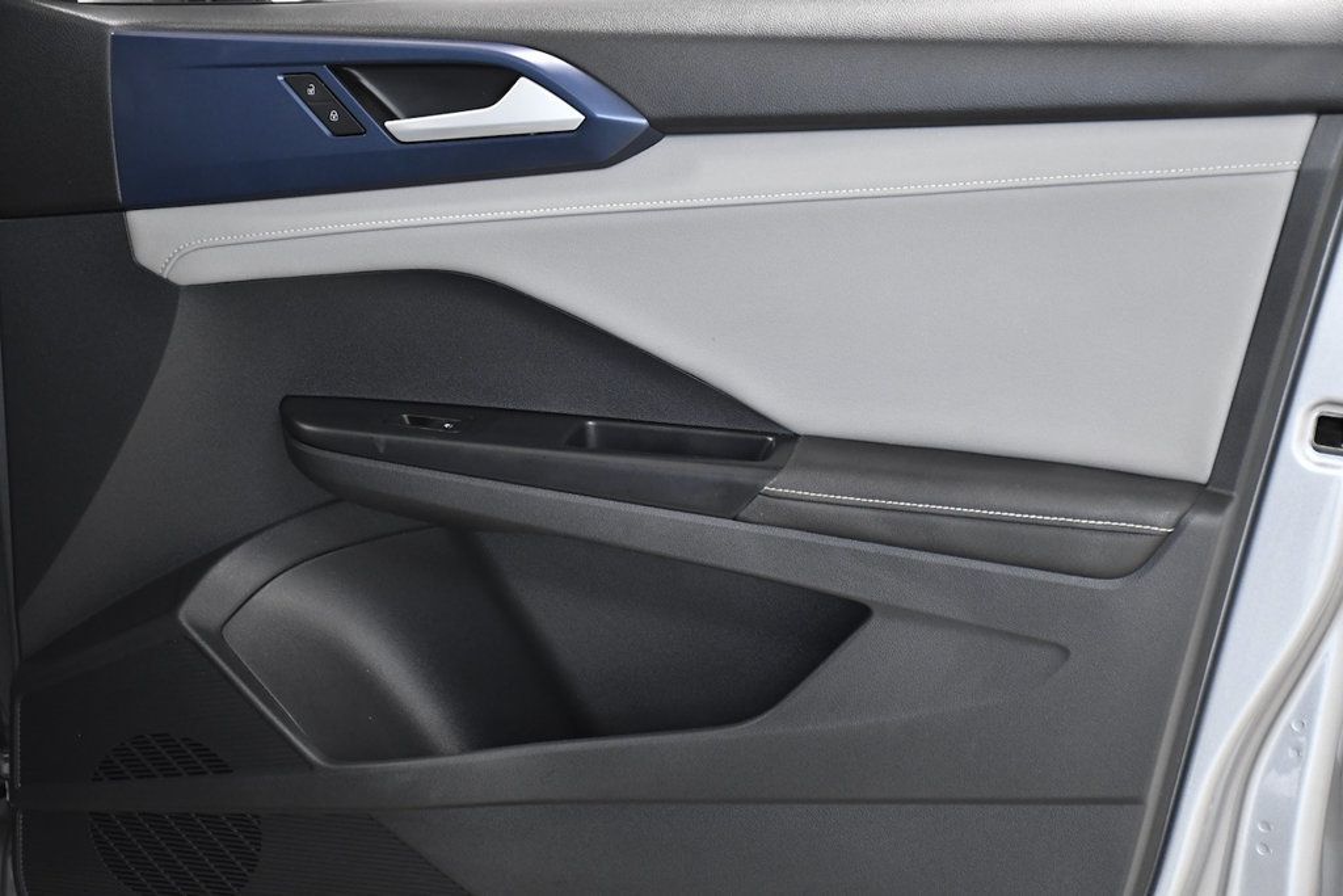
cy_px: 448
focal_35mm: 75
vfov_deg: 18.2
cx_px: 672
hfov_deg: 27.0
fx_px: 2798
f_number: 4.8
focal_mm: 50
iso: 2500
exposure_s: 1/160
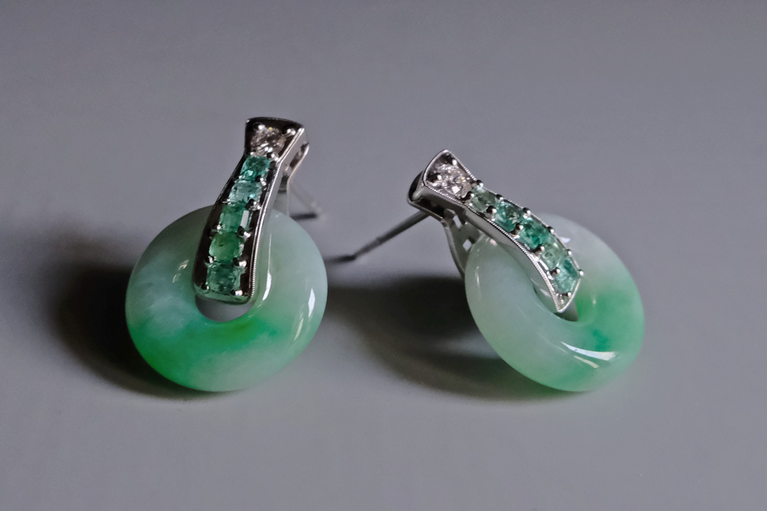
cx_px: 384
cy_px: 256
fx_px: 490
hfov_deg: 76.1
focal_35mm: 23
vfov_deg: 55.1
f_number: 4.5
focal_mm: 15
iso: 1600
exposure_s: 1/8
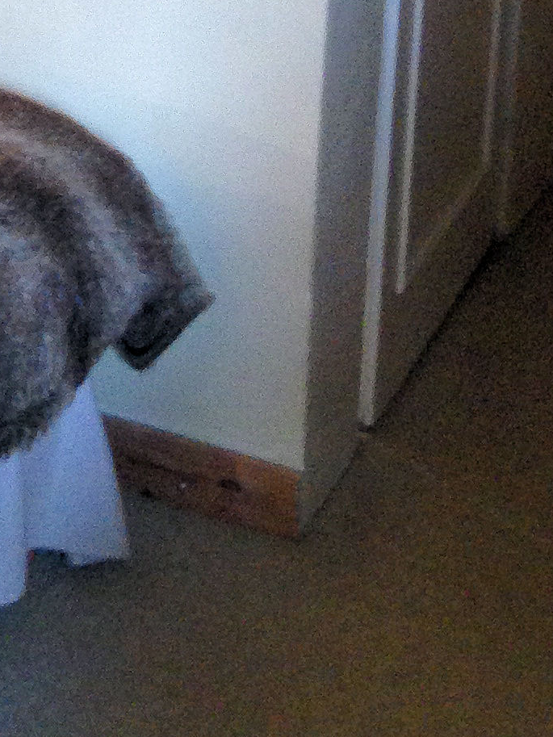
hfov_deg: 11.7
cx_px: -412
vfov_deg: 15.8
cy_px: -228
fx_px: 2513
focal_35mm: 118
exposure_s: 1/20
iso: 250
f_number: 2.4
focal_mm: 4.12
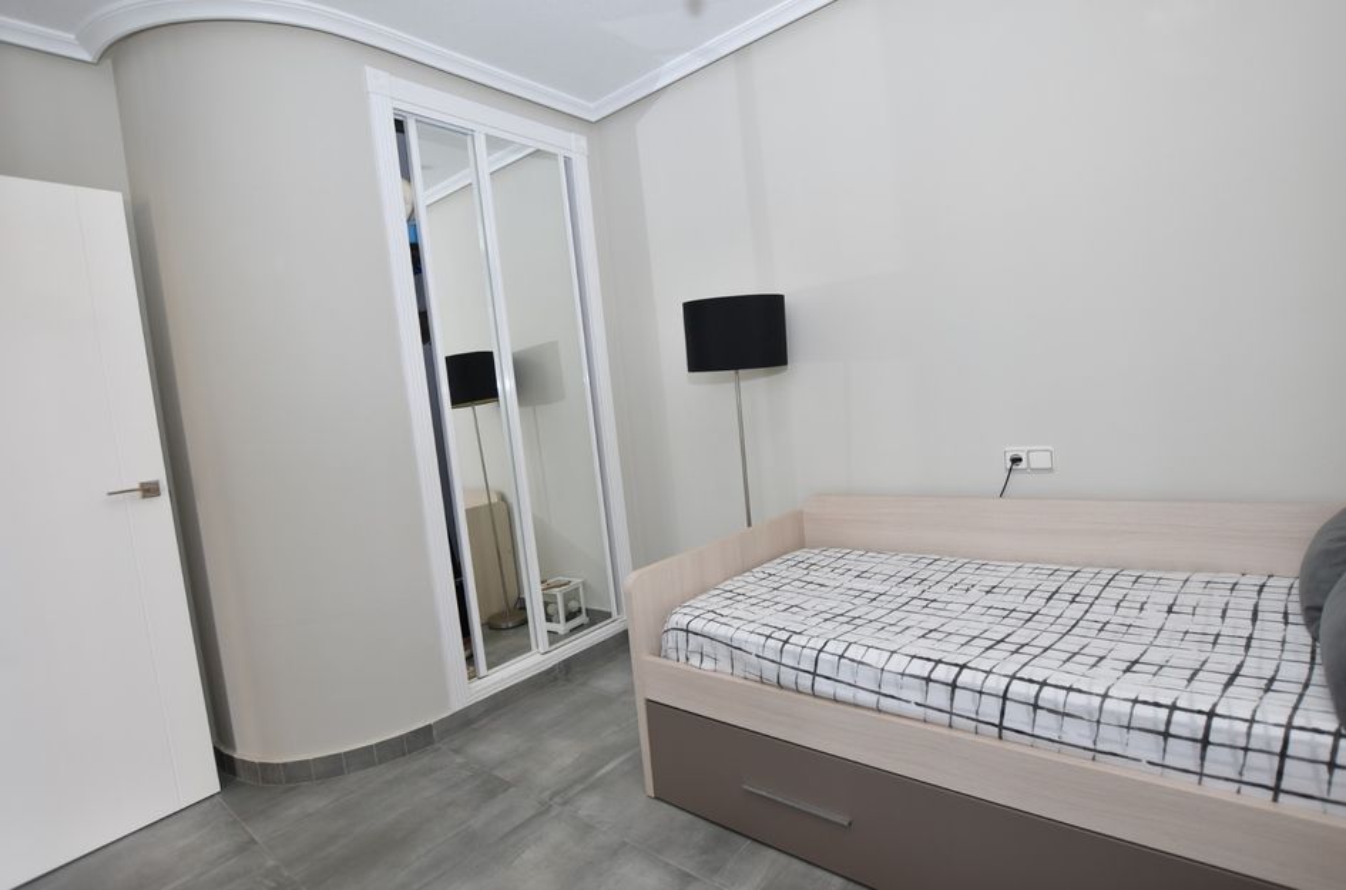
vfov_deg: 69.4
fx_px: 643
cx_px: 673
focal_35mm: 17
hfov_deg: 92.6
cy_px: 445
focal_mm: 11.5
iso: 200
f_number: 5
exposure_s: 1/100
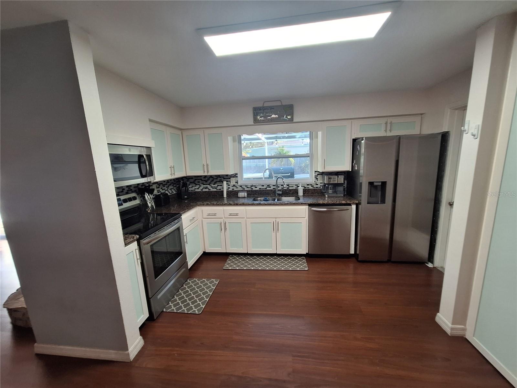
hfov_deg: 106.2
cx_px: 258
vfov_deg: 89.9
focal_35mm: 13
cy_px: 194
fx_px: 194
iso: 64
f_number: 2.2
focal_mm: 1.74
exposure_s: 1/40
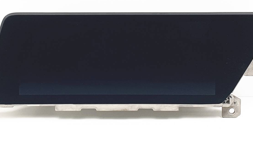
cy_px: 46
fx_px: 248
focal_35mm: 37
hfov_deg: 54.0
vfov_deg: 31.7
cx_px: 120
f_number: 2.4
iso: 50
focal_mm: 4.3
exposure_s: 1/151
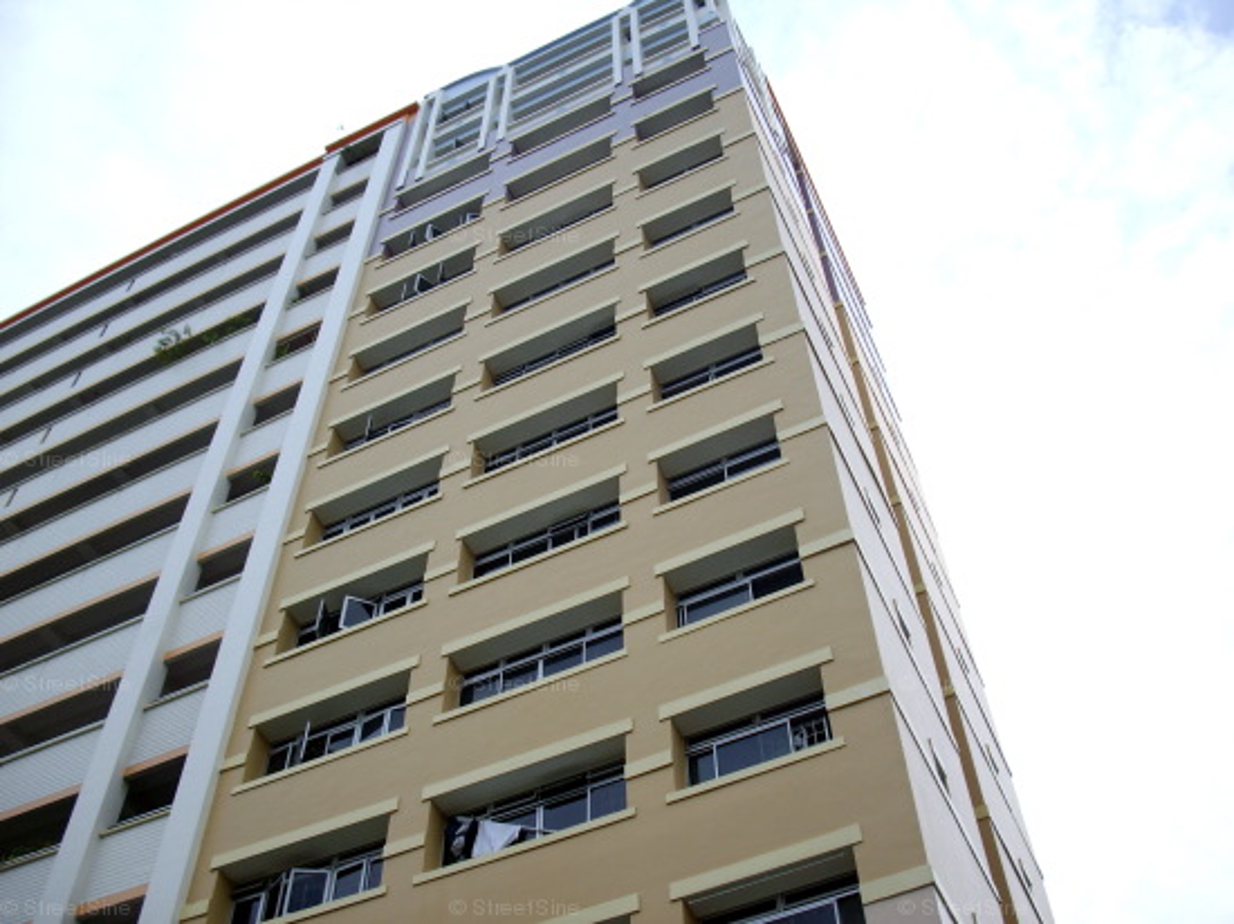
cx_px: 617
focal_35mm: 37
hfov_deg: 50.2
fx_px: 1318
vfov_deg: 38.6
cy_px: 462
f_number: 2.8
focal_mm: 6.2
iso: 80
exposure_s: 1/160
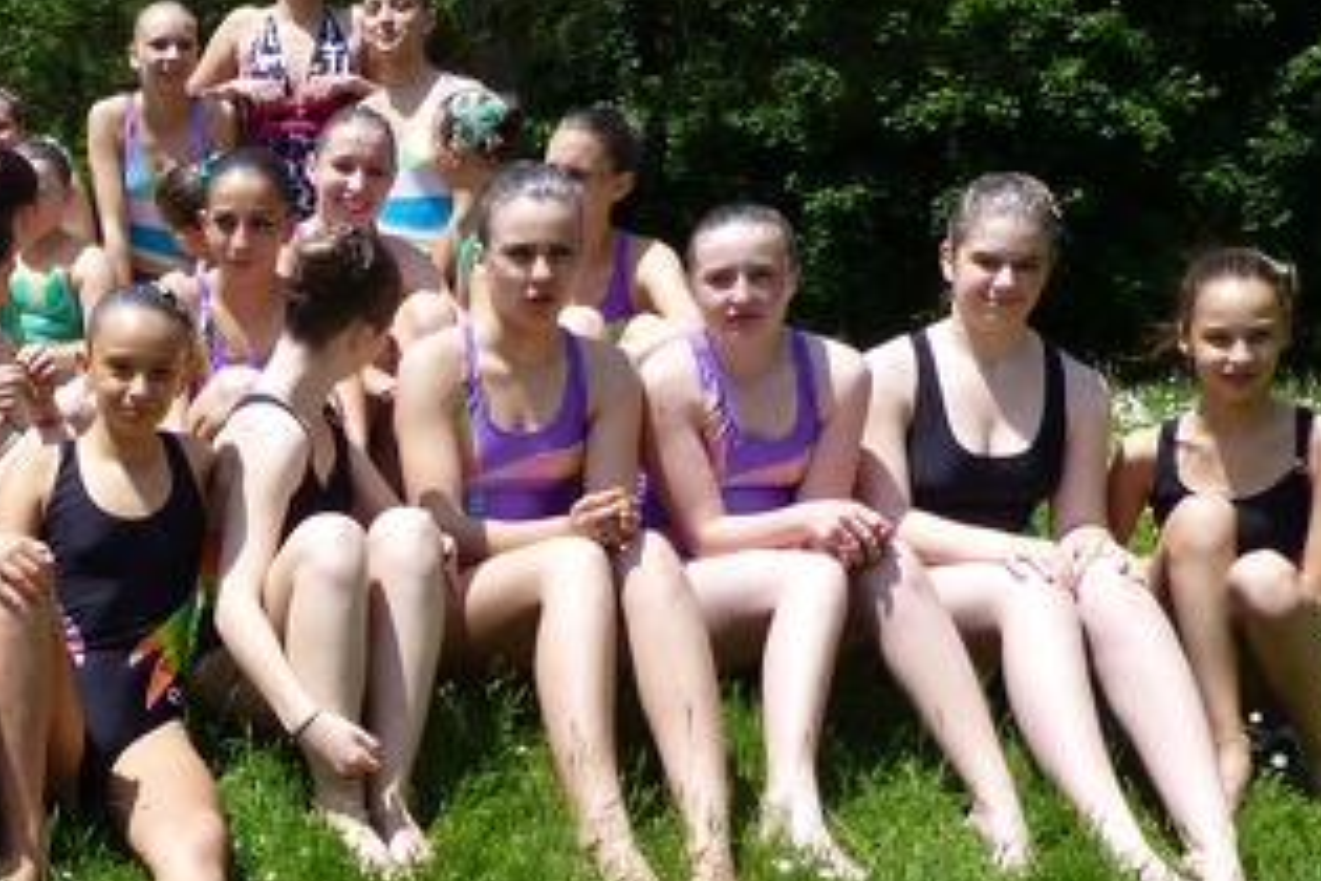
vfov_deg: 23.7
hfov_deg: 32.3
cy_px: 575
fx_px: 2091
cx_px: 0
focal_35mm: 57
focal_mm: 4.8
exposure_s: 1/800
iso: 100
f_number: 4
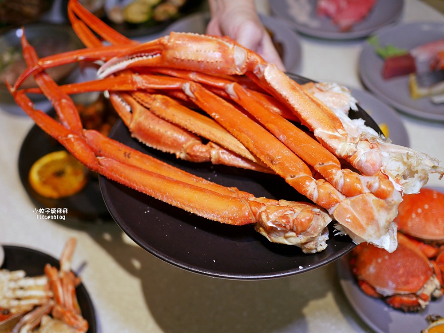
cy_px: 166
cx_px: 222
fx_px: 642
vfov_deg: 29.1
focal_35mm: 50
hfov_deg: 38.2
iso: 200
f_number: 1.8
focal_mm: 25
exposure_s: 1/100
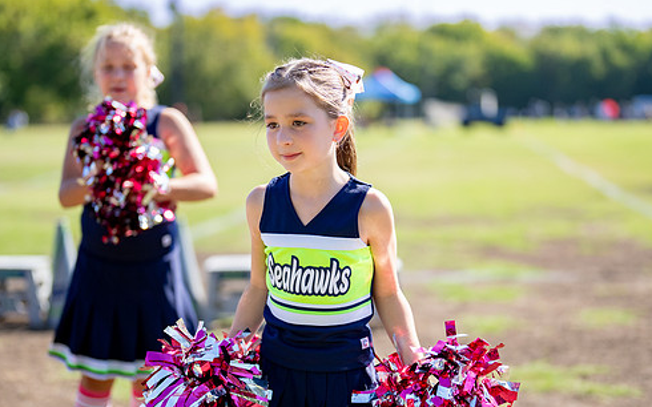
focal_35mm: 73
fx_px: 1297
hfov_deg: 28.2
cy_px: 246
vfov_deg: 17.8
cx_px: 325
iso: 250
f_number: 1.2
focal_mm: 50
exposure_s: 1/10000
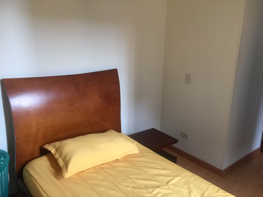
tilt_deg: -15.6
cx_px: 132
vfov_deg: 48.2
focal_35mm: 29
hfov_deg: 61.7
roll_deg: -1.4
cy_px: 98
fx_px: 220
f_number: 2.2
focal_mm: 4.15
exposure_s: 1/15
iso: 64
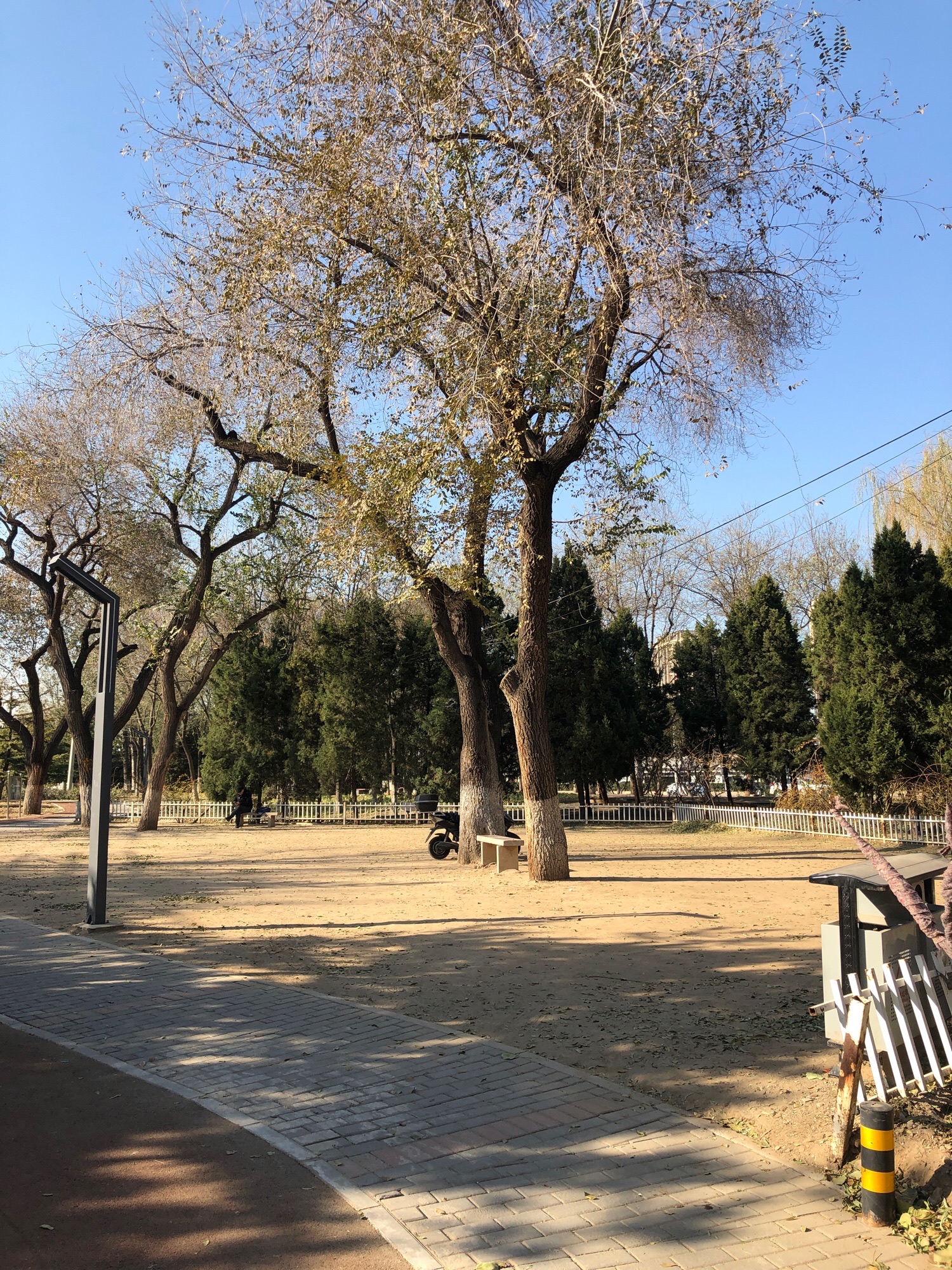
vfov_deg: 63.4
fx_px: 1027
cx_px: 476
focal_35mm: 28
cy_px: 635
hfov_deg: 49.7
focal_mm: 4
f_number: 1.8
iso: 20
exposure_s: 1/906
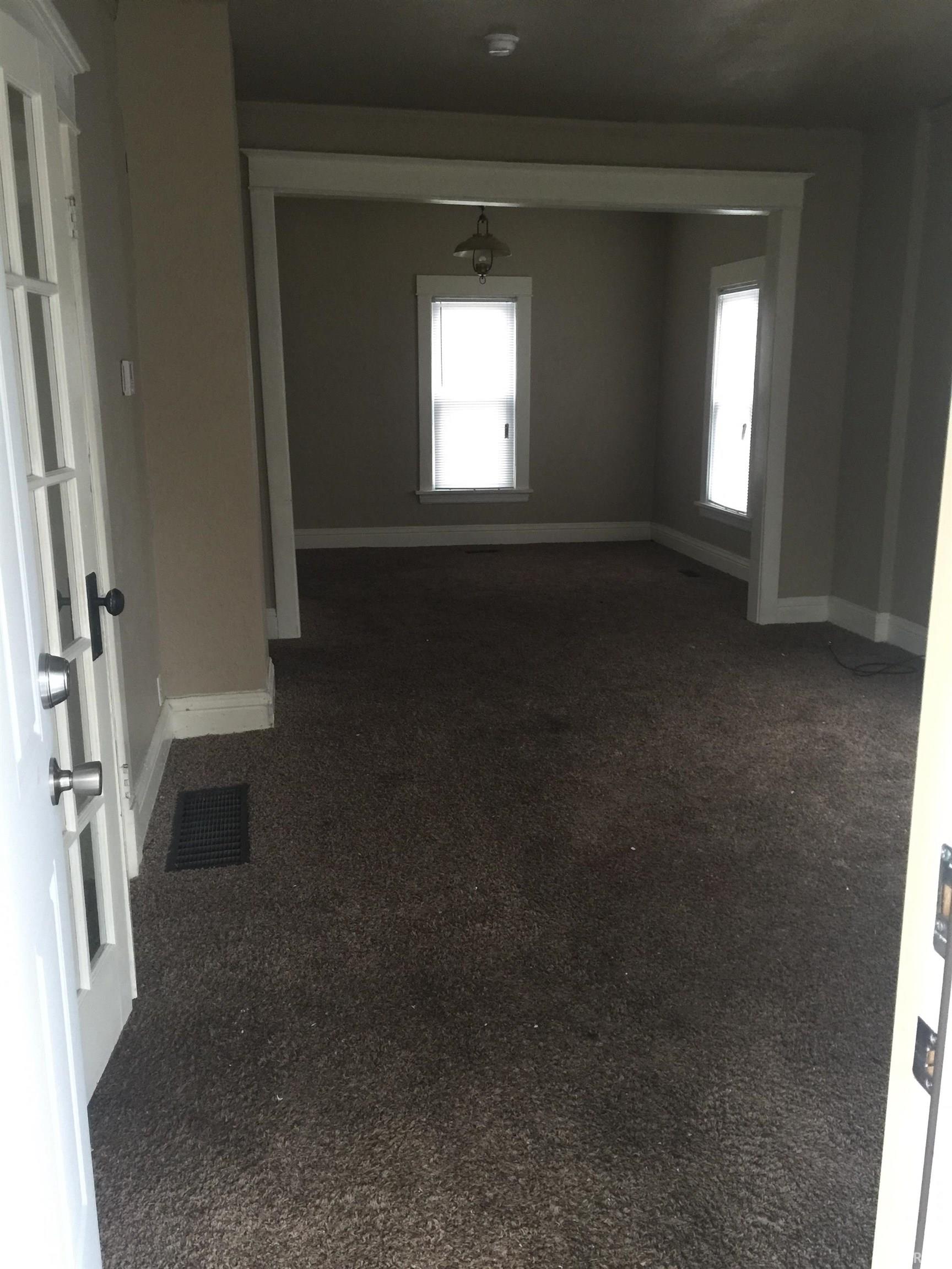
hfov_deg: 48.2
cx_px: 476
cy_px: 634
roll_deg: +0.5
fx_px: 1063
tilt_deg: -13.5
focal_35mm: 29
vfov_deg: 61.7
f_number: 2.2
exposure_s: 1/10
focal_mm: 4.15
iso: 100
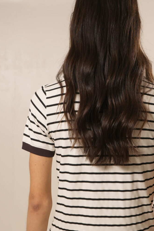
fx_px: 577
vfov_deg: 22.6
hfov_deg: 15.2
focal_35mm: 90
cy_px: 128
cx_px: 106
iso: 400
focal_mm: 50
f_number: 5
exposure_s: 1/30
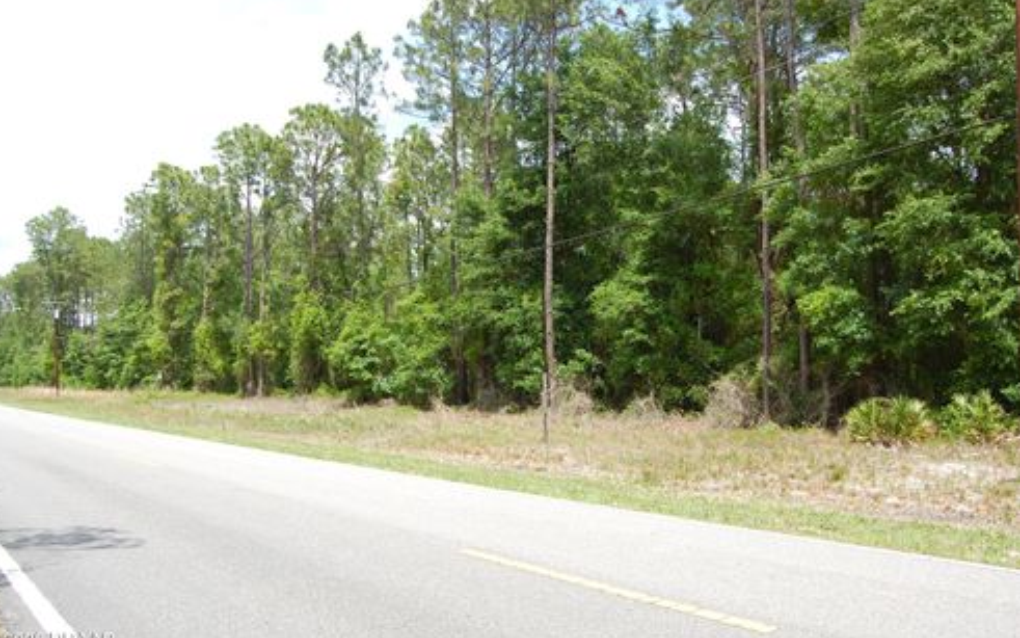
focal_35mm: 28
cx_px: 505
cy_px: 326
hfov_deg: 66.5
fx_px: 778
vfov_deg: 44.5
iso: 200
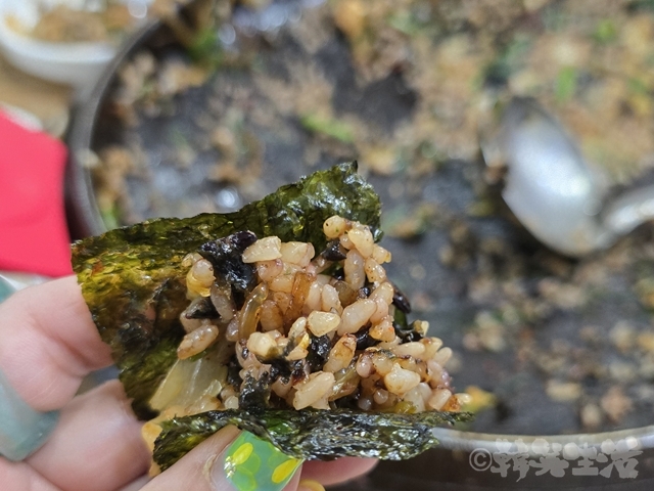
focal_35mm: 23
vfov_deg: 58.9
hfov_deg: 73.9
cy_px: 246
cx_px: 327
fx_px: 435
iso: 500
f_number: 1.7
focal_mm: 6.3
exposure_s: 1/120
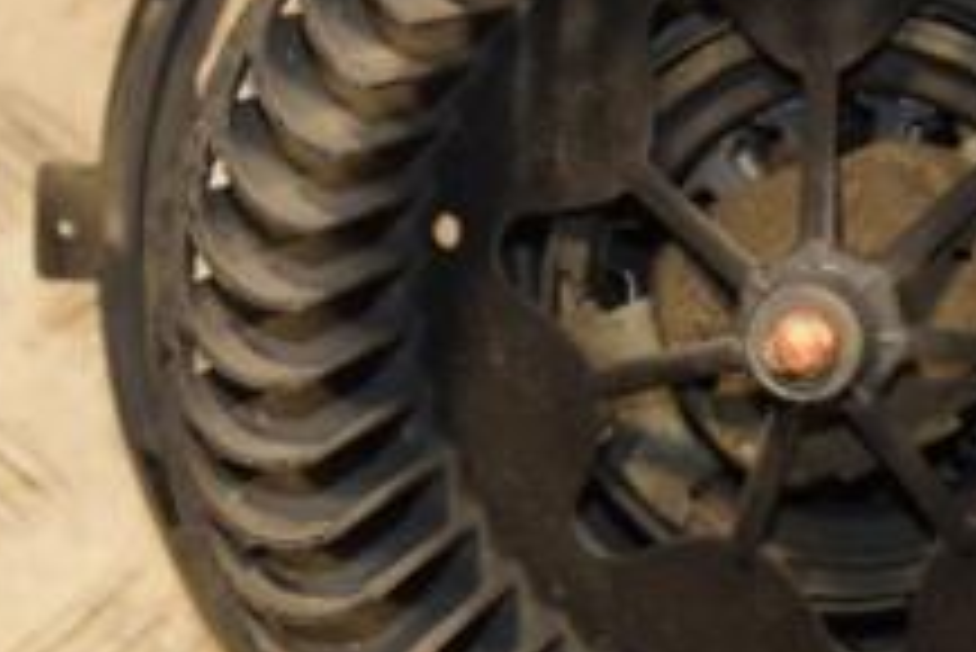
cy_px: 270
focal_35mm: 199
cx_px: 702
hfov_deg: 10.3
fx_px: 5399
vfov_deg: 6.9
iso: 800
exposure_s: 1/160
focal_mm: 48
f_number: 4.8
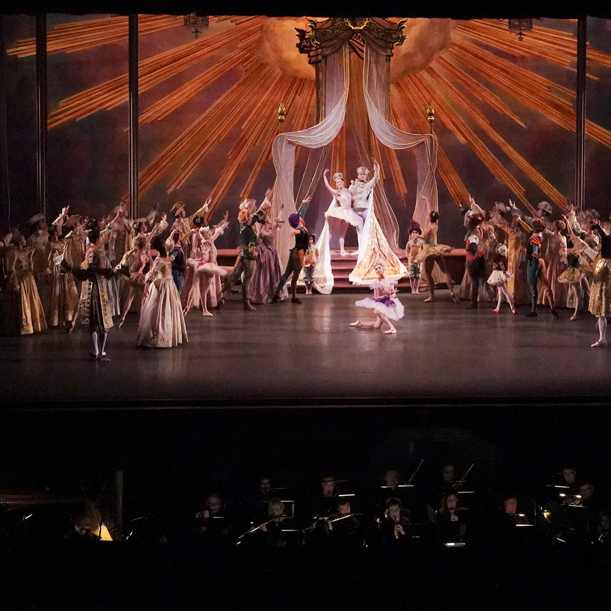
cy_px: 290
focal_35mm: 51
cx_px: 408
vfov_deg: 33.4
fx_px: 1018
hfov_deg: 33.1
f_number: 11
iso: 10000
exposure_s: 1/100
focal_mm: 36
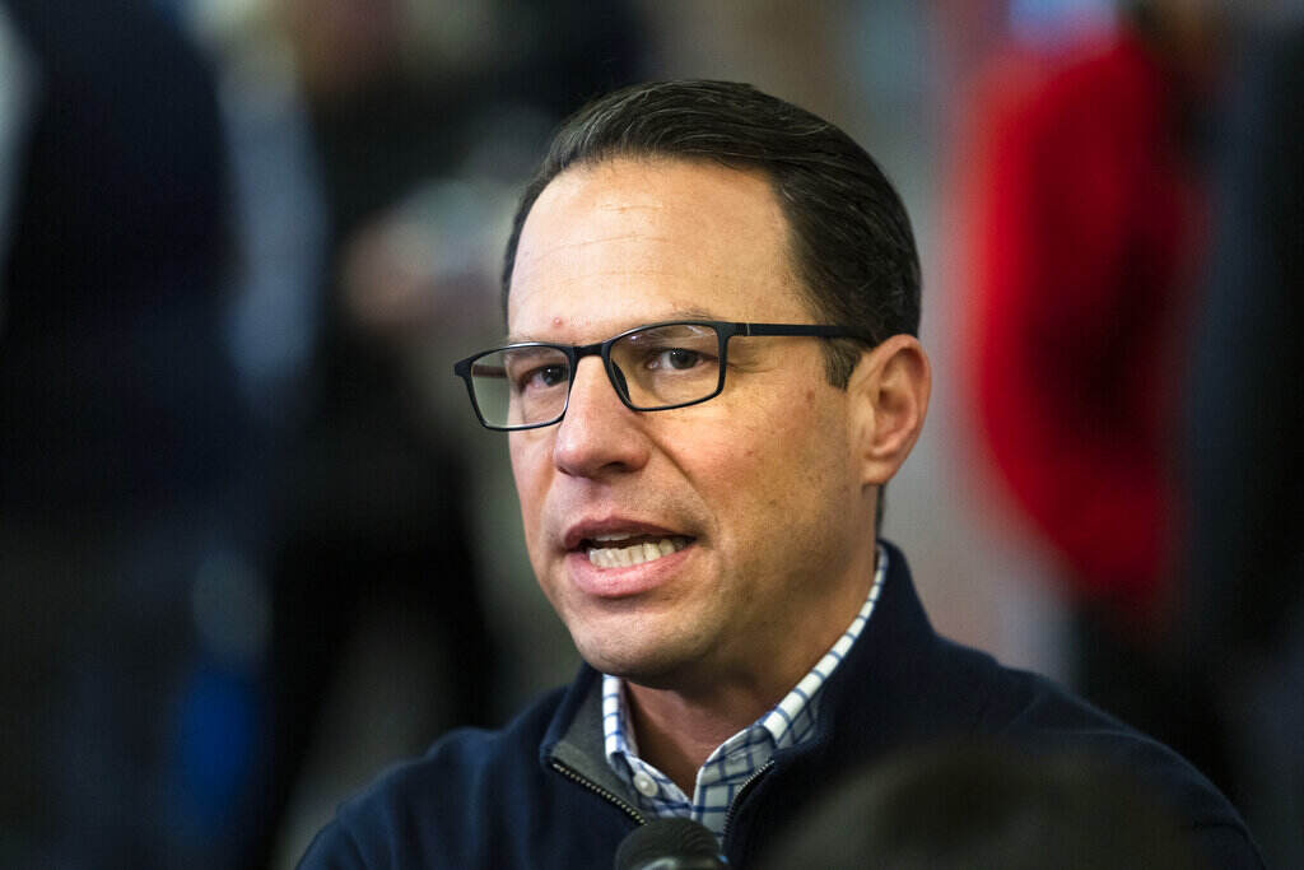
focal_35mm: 200
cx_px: 652
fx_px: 7245
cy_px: 435
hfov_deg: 10.3
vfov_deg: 6.9
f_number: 2.8
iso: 5000
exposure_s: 1/320
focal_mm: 200
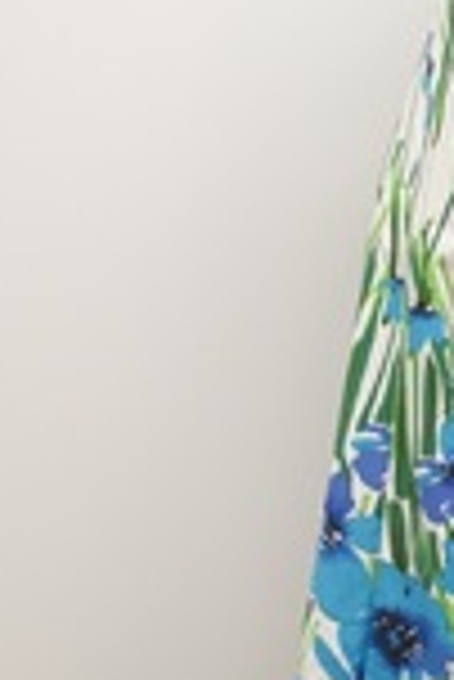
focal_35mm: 152
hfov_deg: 8.9
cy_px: 68
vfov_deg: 13.4
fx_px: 2869
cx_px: 571
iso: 1600
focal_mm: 34
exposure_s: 1/100
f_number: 5.6
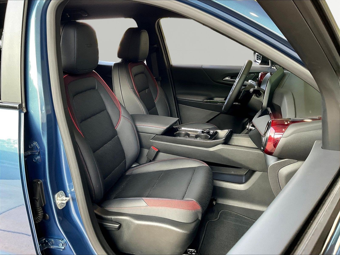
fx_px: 285
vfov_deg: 48.2
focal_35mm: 29
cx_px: 170
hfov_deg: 61.7
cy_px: 128
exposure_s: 1/60
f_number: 1.8
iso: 80
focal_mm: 3
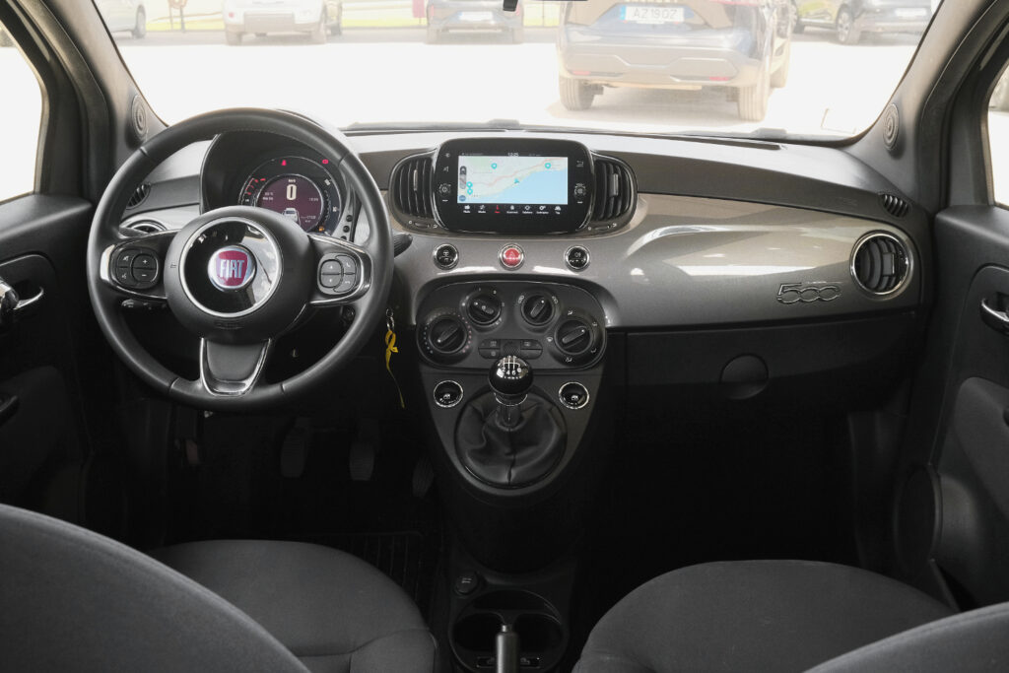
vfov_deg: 37.9
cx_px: 504
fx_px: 981
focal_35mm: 35
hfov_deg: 54.4
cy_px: 336
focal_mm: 23.5
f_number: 8
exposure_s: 1/125
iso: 2000
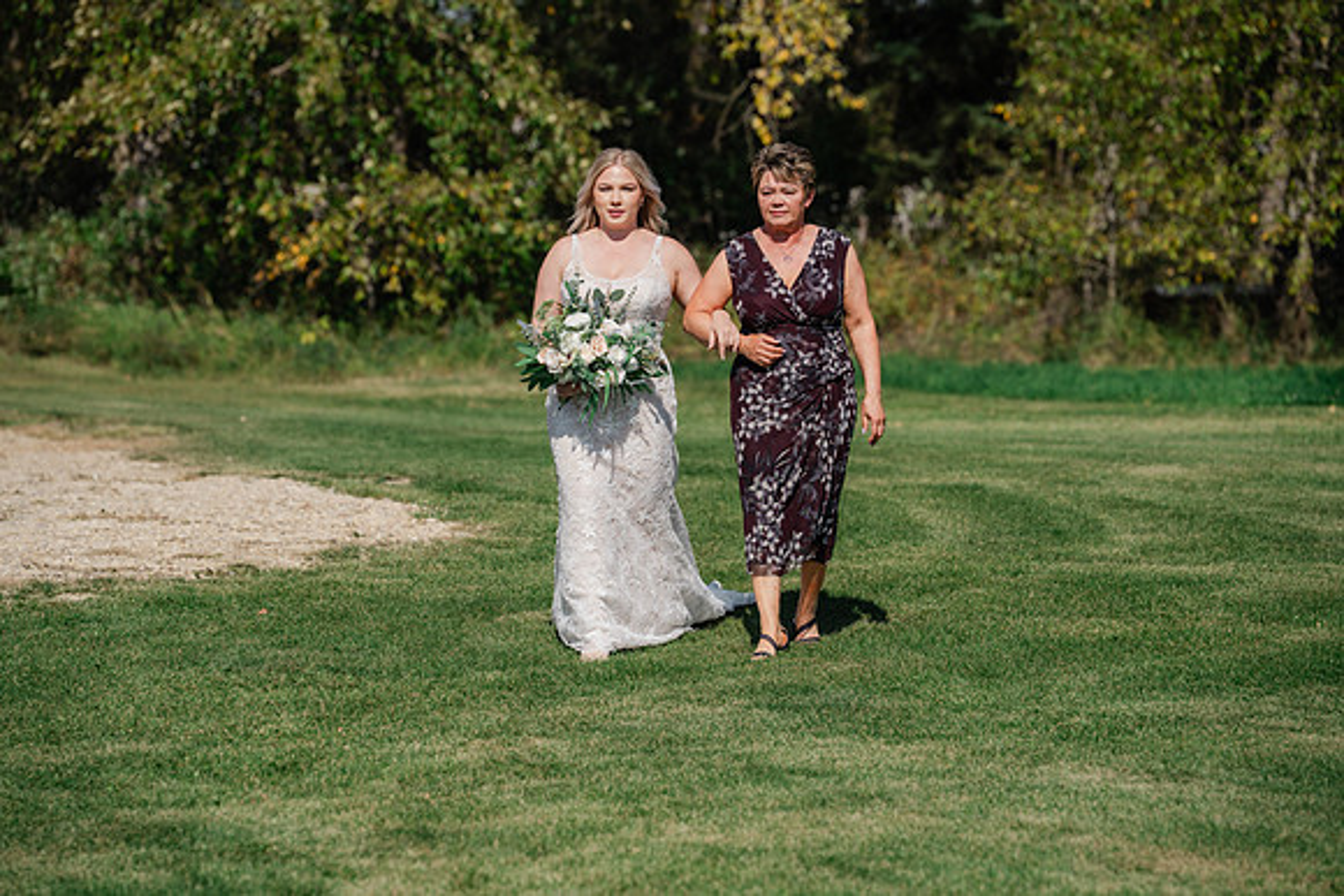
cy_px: 448
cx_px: 672
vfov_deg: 9.2
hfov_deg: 13.7
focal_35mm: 150
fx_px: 5601
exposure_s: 1/1600
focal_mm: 150
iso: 125
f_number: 4
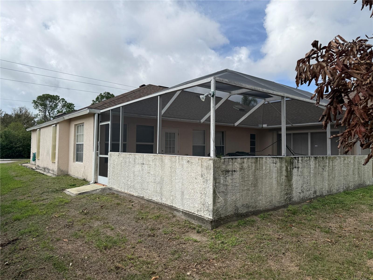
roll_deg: -0.8
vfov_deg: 56.8
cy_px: 140
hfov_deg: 71.6
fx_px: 259
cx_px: 186
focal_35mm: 24
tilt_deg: +4.1
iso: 80
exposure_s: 1/6173
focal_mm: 6.76
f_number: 1.78
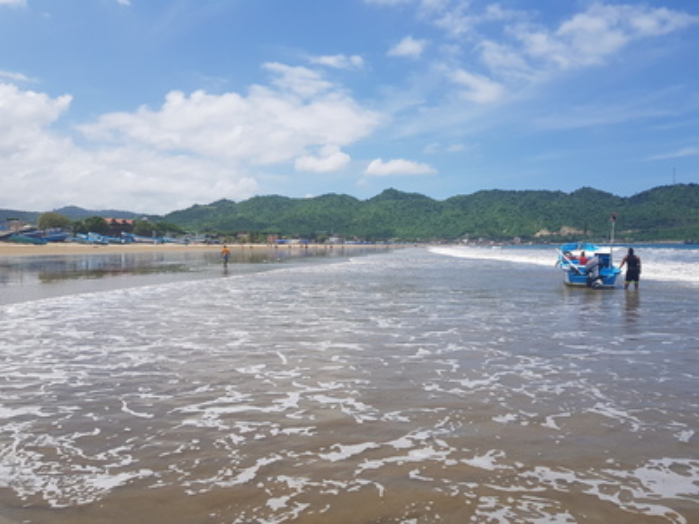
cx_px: 350
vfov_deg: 53.0
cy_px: 262
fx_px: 525
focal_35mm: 26
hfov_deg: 67.3
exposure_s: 1/3136
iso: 40
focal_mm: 4.2
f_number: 1.7
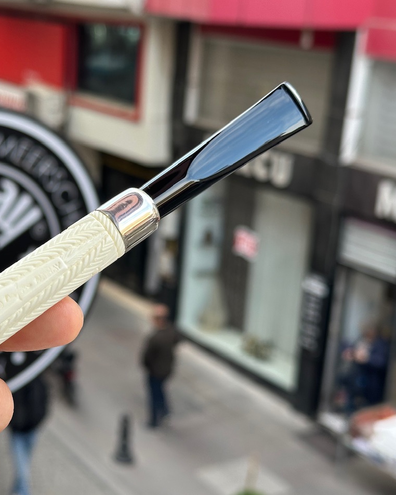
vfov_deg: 30.0
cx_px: 75
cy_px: 247
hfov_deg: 23.8
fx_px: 923
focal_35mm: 63
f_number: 1.78
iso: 50
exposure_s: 1/230
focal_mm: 6.86
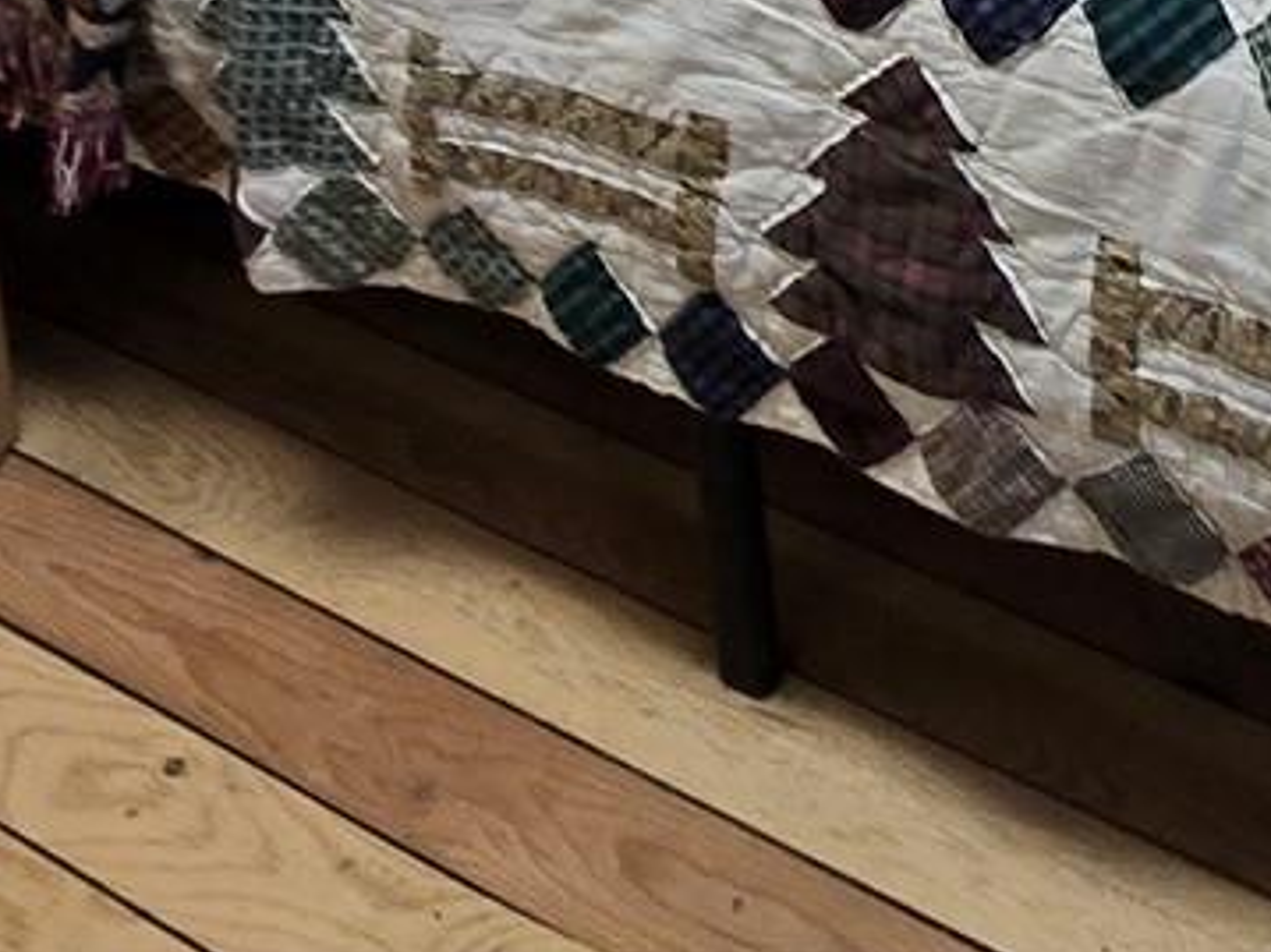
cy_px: -1161
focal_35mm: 58
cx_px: 1469
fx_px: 2129
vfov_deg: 16.2
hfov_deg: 29.3
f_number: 2.2
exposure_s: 1/60
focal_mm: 2.2
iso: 100
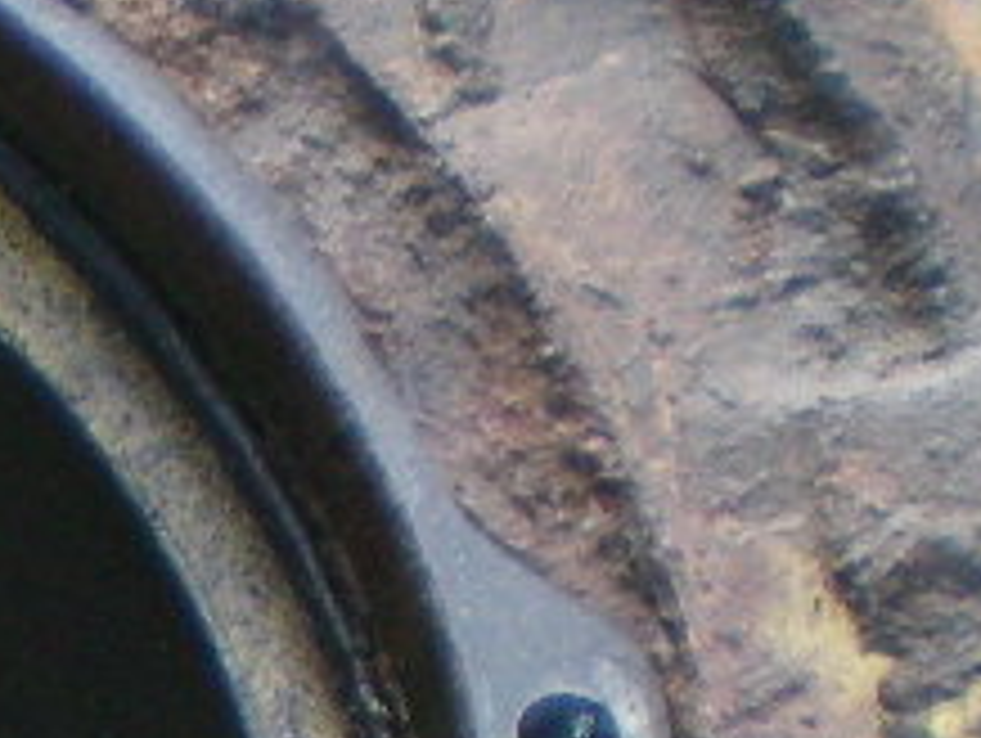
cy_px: 1300
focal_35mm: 223
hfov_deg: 8.5
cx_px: -770
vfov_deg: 6.5
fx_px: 6327
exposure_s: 1/125
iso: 64
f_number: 3.1
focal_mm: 6.3
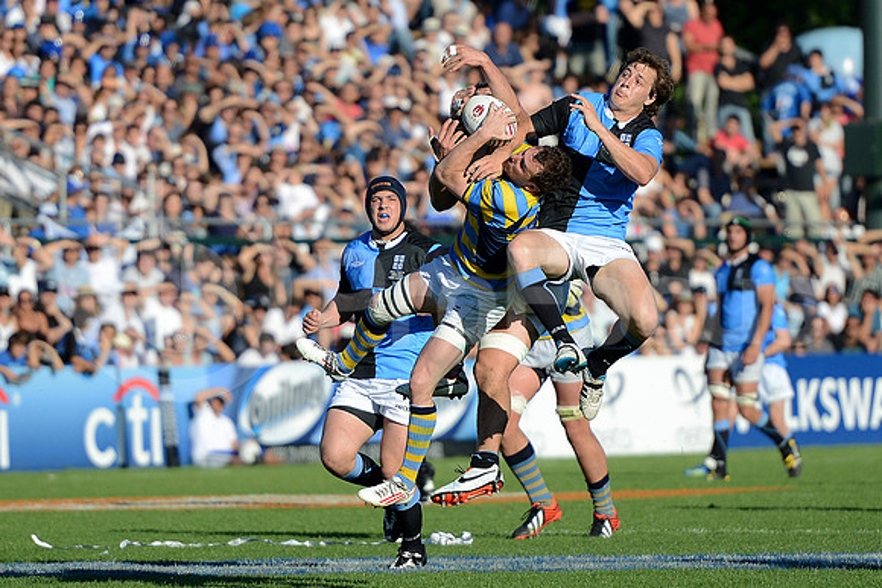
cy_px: 294
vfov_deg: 7.0
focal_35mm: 195
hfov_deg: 10.5
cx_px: 441
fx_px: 4778
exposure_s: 1/3200
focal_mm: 195
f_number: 2.8
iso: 320
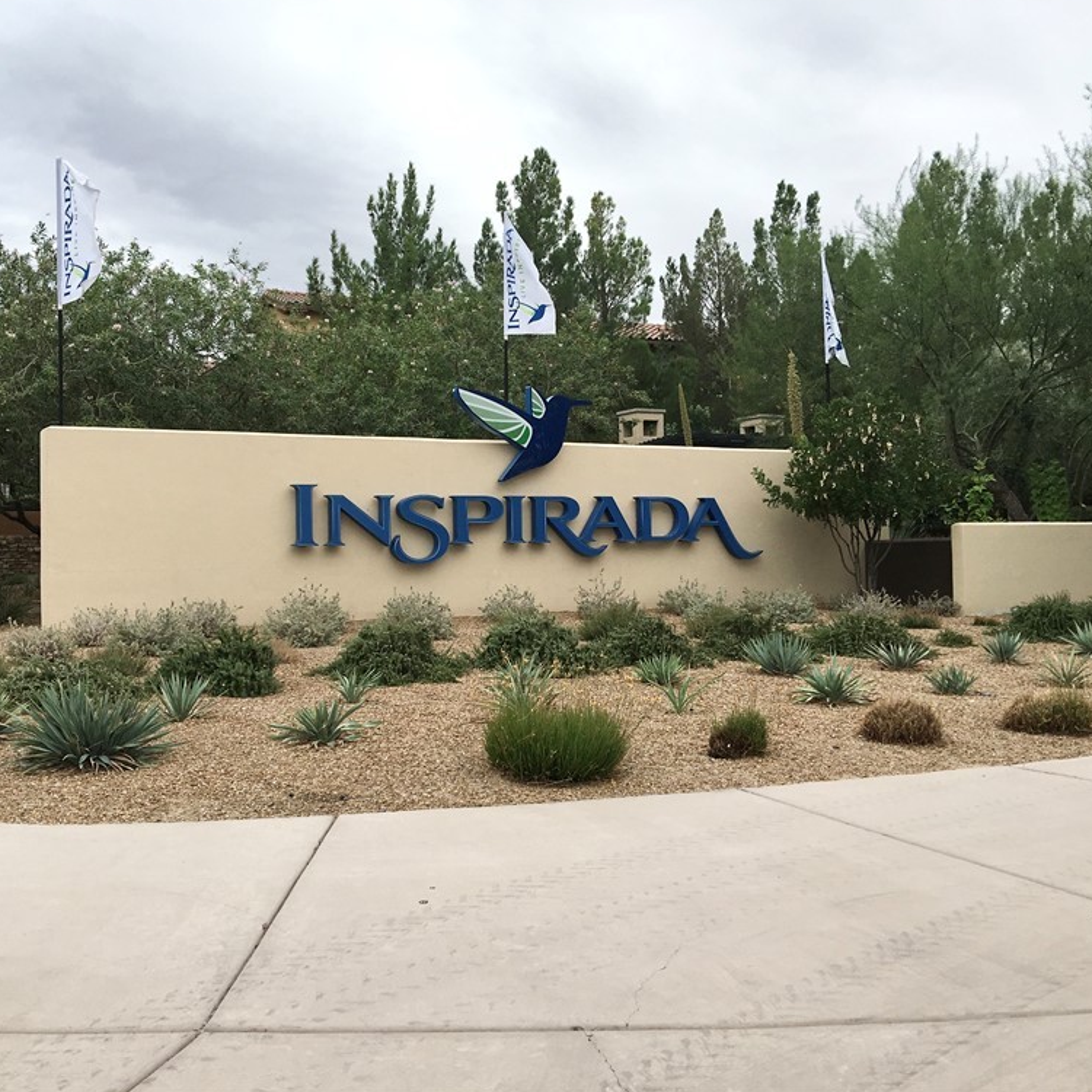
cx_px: 480
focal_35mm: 35
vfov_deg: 47.2
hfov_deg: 47.1
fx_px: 1249
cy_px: 537
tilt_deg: +2.9
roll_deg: +0.5
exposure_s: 1/1282
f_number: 2.2
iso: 25
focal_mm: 4.15
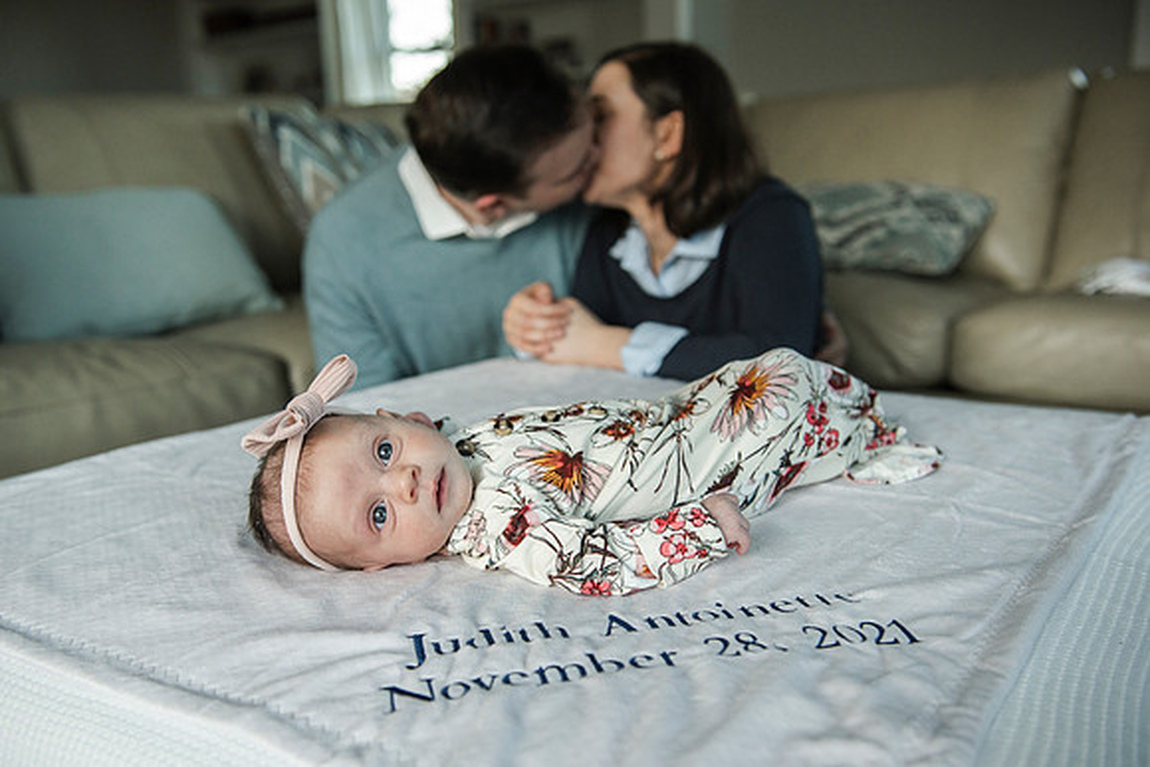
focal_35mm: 35
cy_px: 391
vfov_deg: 38.3
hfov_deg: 54.9
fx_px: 1106
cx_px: 564
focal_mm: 34
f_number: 3.5
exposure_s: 1/500
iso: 2000
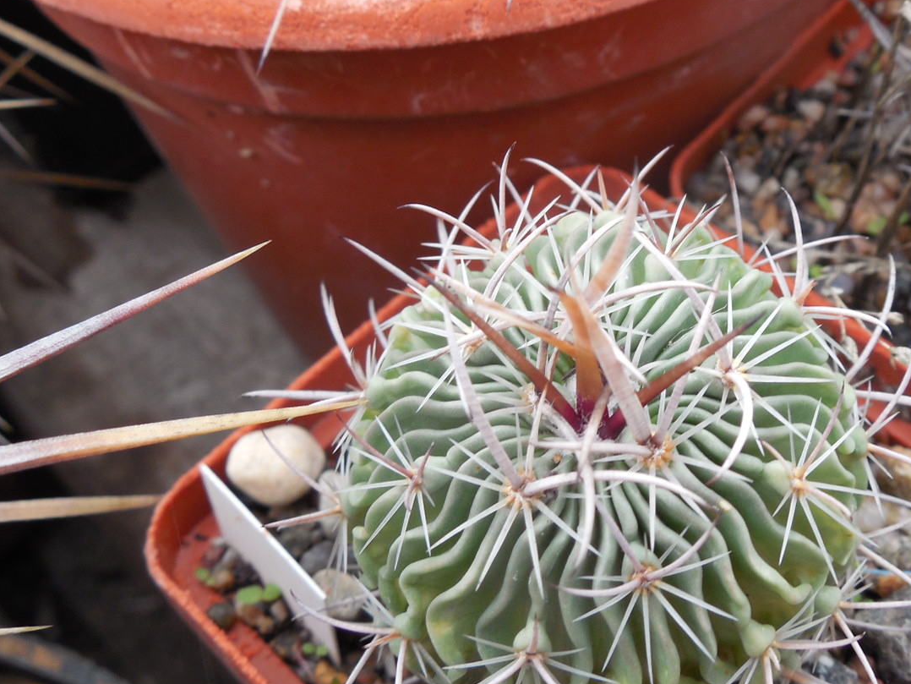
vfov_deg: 31.4
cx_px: 566
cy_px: 266
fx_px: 1211
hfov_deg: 41.0
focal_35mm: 46
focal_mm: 5.6
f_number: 3.6
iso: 125
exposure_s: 1/40
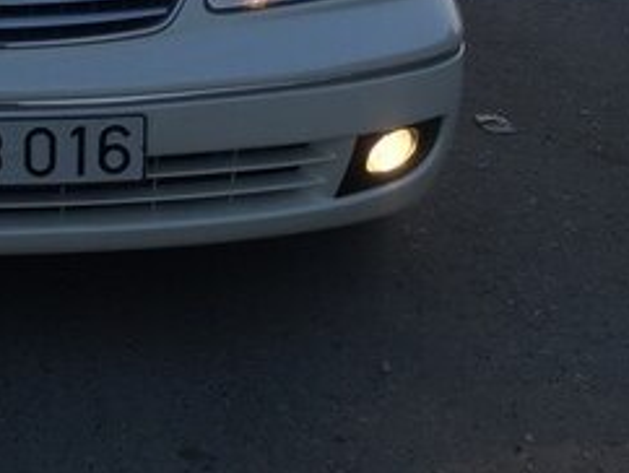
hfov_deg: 23.4
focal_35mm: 79
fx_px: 1437
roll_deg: -2.6
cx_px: -39
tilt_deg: -10.2
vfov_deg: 18.0
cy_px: -61
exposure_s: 1/100
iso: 32
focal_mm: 4.15
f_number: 2.2
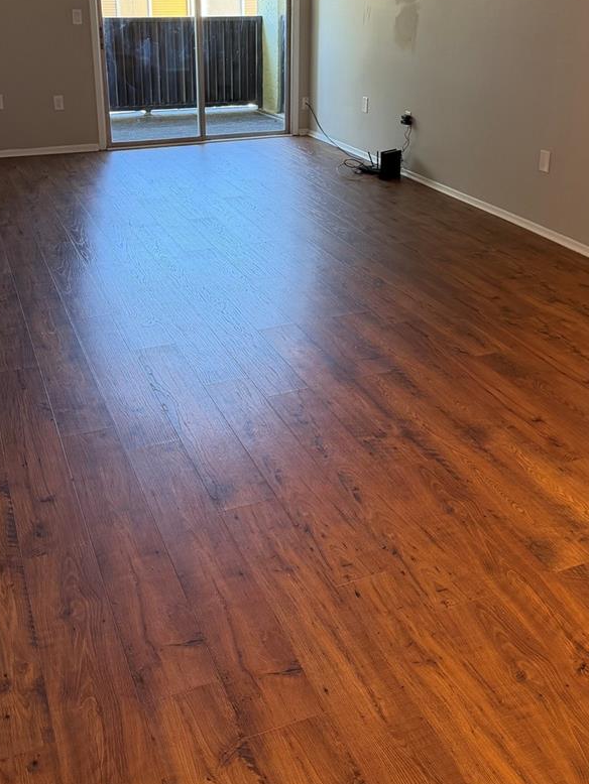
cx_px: 276
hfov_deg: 38.7
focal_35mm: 37
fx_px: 839
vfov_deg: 49.1
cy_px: 251
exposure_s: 1/120
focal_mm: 6.76
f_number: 1.78
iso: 250
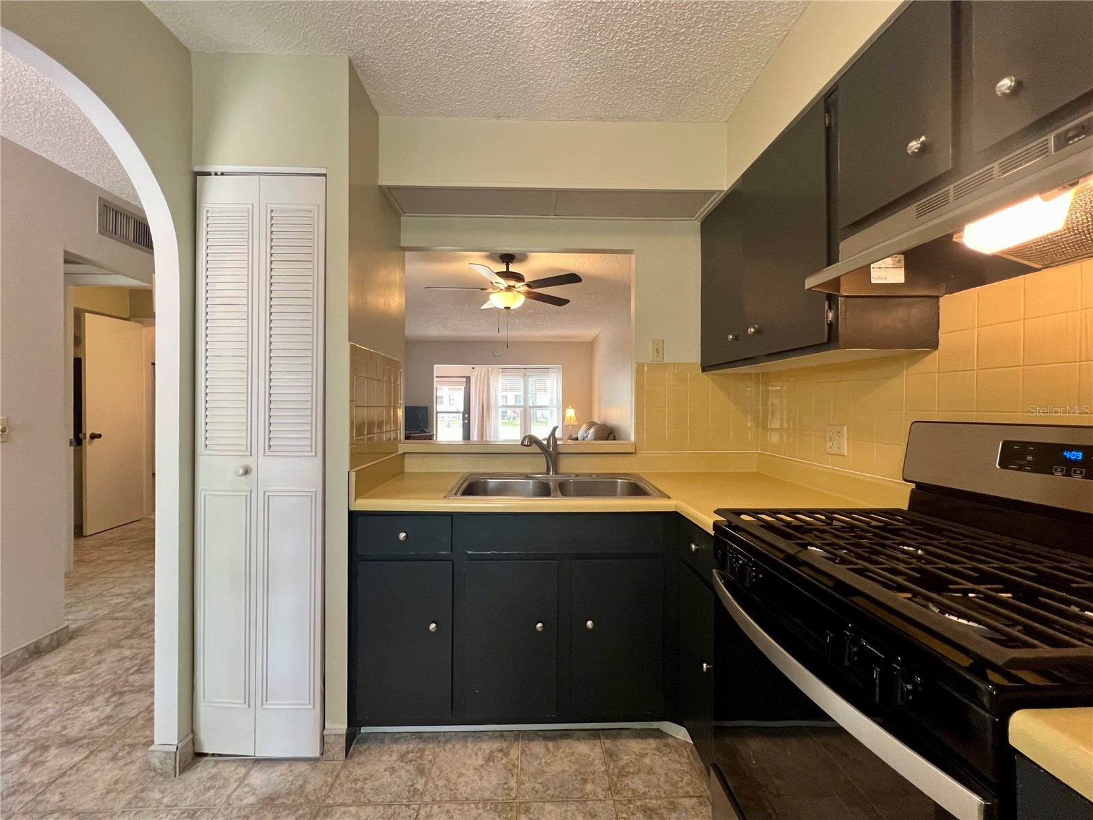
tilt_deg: -0.6
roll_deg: +0.1
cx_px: 546
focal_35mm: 13
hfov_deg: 106.2
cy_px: 410
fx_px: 410
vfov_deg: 89.9
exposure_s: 1/60
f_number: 1.8
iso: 125
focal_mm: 1.57
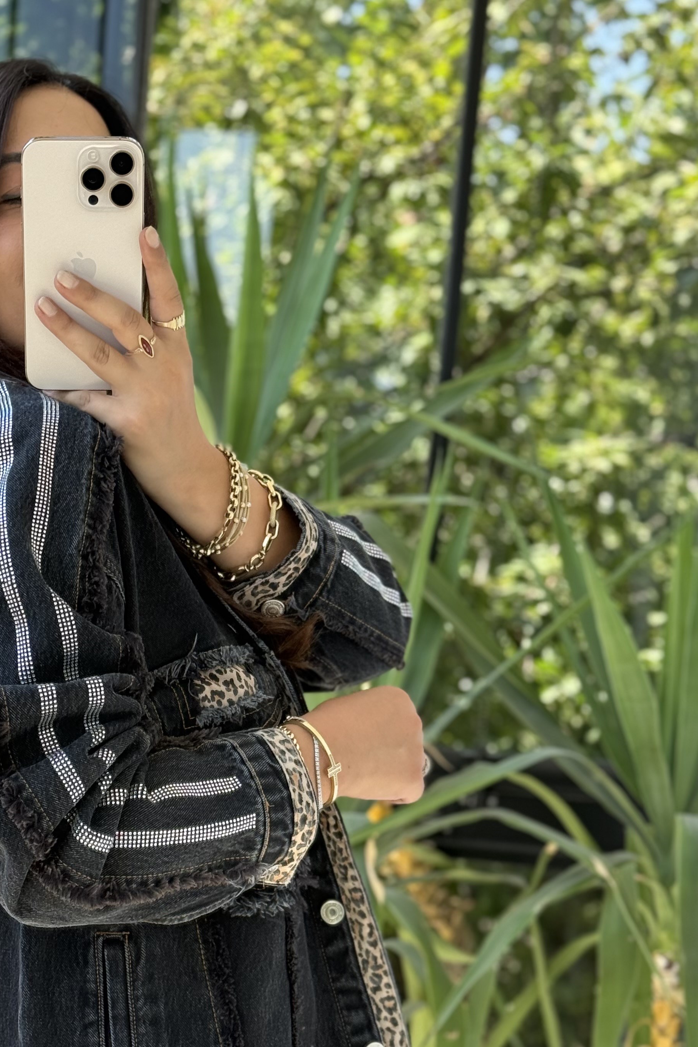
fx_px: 2152
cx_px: 147
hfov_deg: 18.3
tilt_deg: -19.6
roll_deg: -4.7
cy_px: 677
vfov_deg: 27.2
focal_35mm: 74
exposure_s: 1/296
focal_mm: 6.76
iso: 64
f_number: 1.78
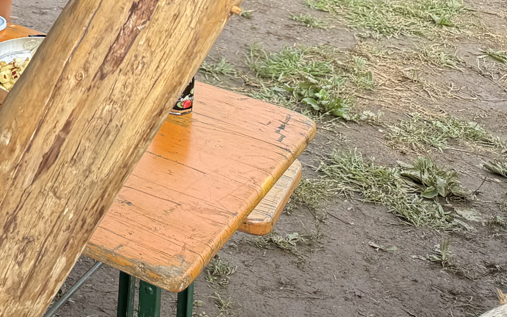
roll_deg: -1.3
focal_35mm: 76
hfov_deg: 22.5
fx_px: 1050
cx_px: -243
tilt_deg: -10.6
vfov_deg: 15.2
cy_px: -220
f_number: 1.78
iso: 80
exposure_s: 1/517
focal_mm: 6.76
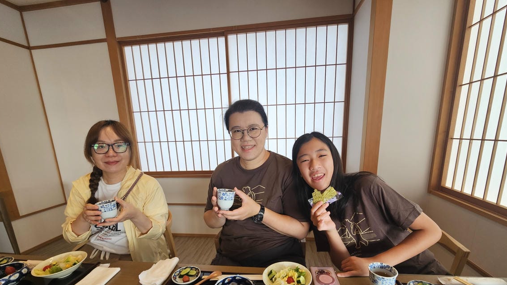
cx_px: 258
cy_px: 187
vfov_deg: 68.8
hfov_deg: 103.0
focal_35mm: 15
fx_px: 202
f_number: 2.2
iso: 64
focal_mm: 2.2
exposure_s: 1/120
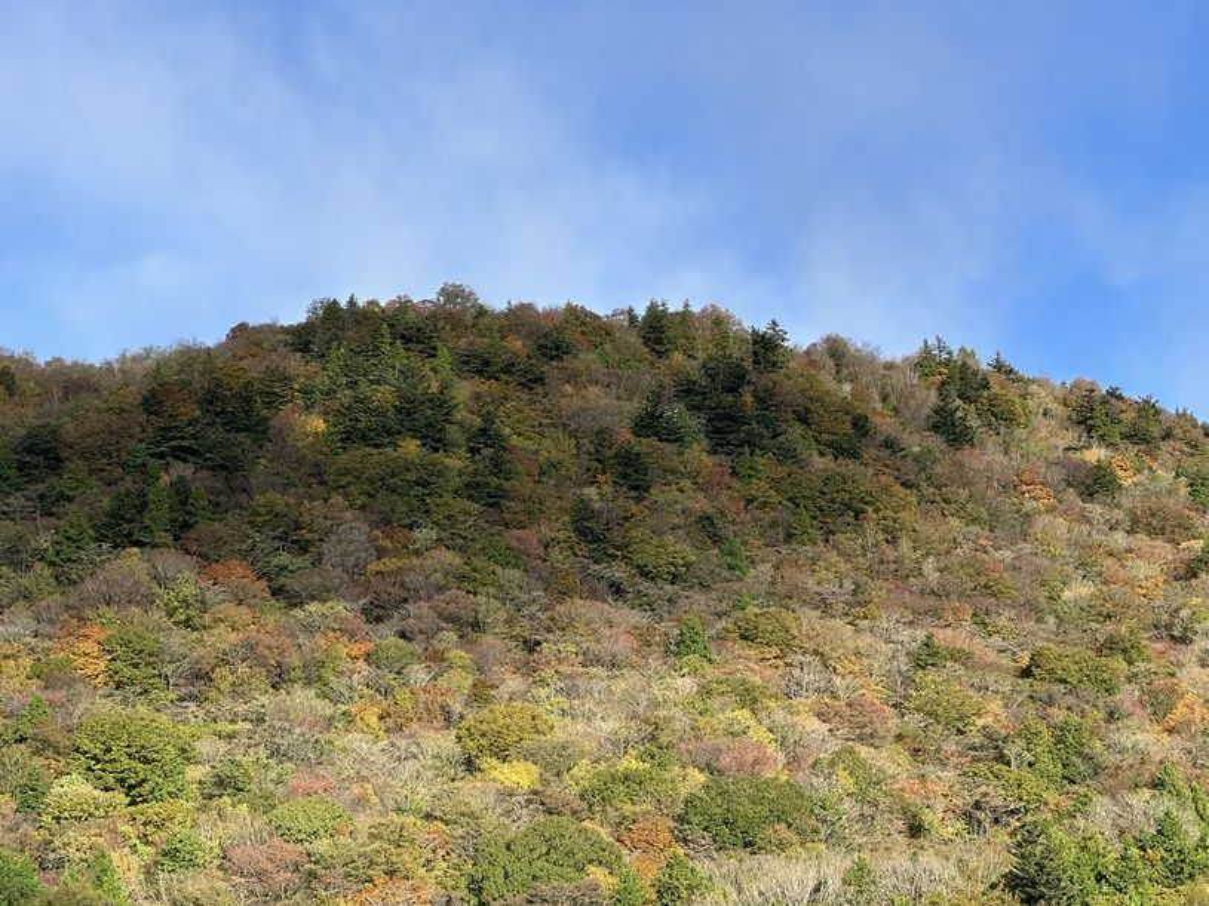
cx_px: 604
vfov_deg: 19.1
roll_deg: +0.0
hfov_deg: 25.3
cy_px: 453
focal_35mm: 77
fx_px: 2689
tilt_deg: +15.2
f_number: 2.8
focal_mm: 9
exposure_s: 1/481
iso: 32
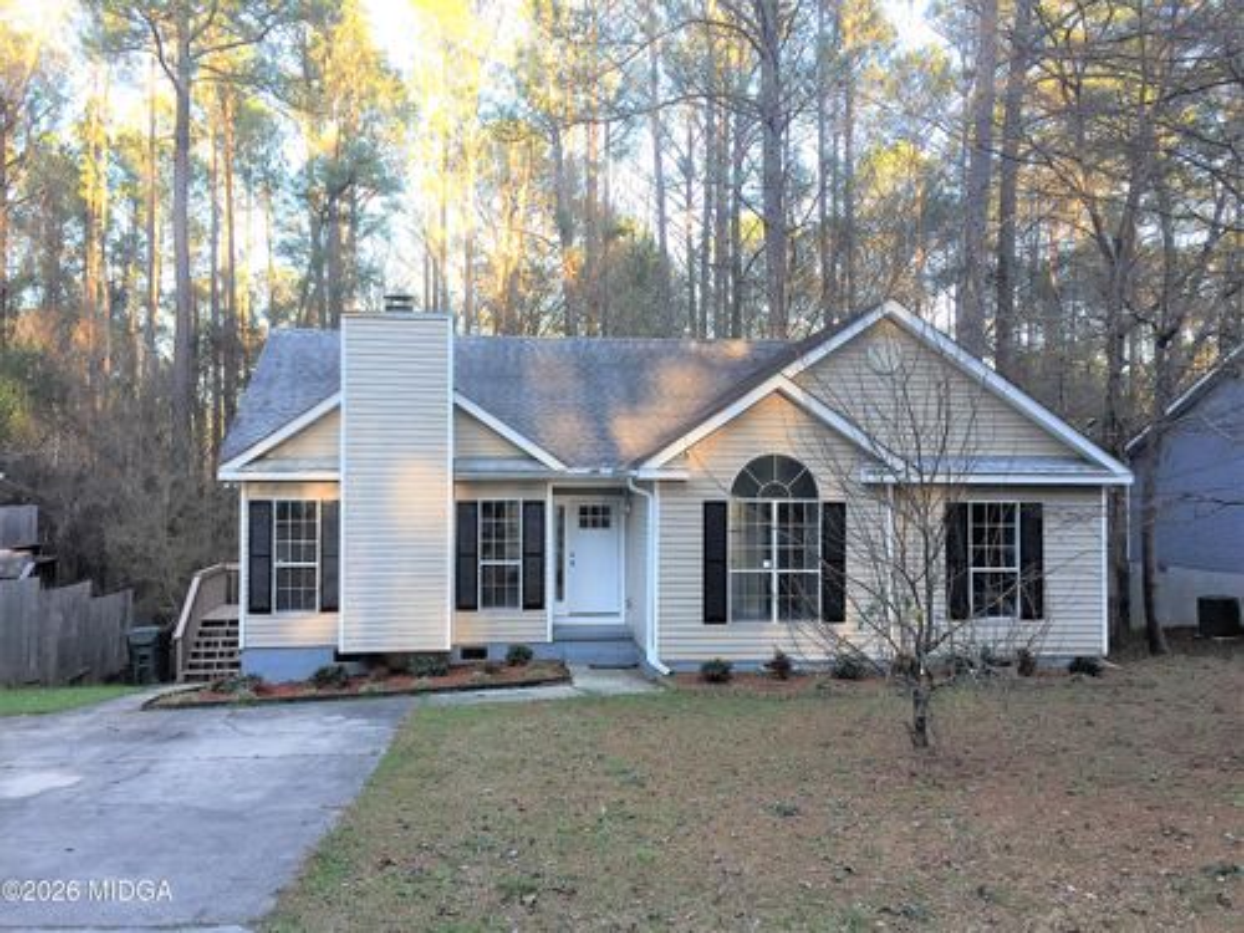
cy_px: 466
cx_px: 622
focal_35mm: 29
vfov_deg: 48.2
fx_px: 1042
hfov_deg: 61.7
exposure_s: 1/120
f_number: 2.2
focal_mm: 4.15
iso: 32
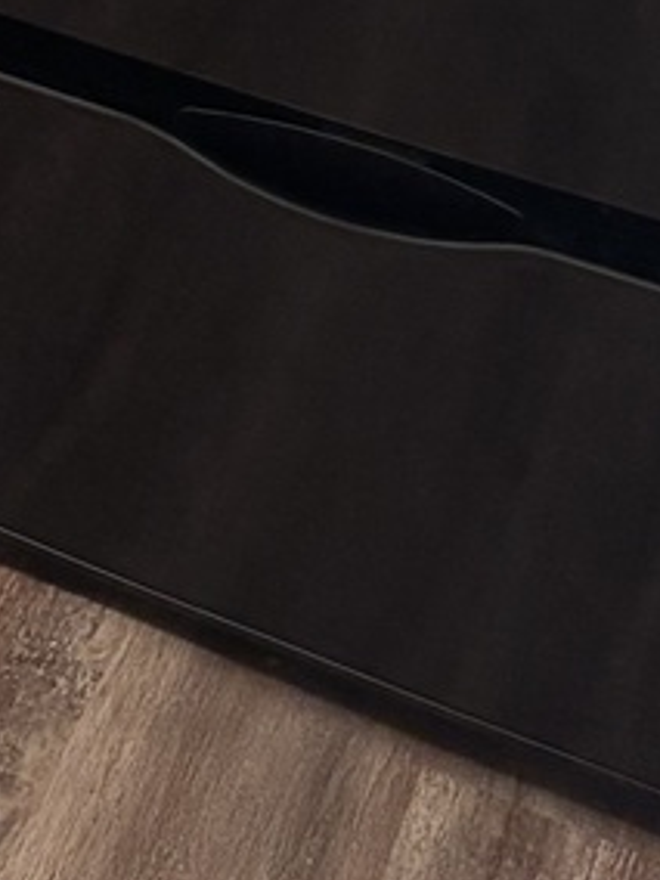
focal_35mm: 132
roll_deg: -2.4
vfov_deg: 12.8
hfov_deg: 10.7
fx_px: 3356
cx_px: -431
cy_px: -954
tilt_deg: -17.0
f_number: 1.6
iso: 400
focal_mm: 5.96
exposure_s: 1/60
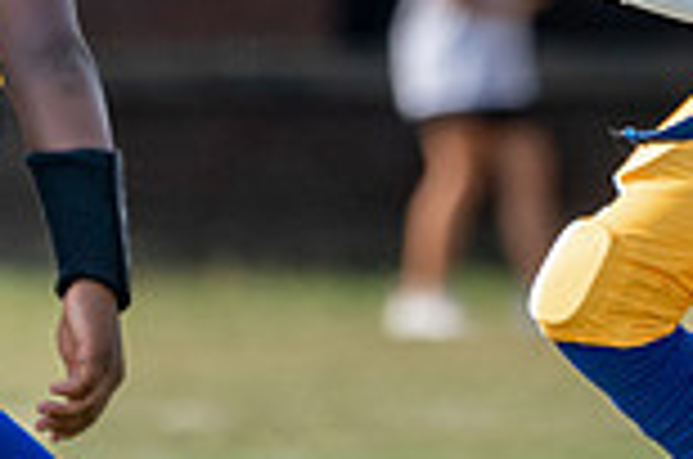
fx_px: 41532
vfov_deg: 0.6
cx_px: 499
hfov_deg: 1.0
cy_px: -240
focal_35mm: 2162
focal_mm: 400
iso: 500
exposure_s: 1/2500
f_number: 5.6
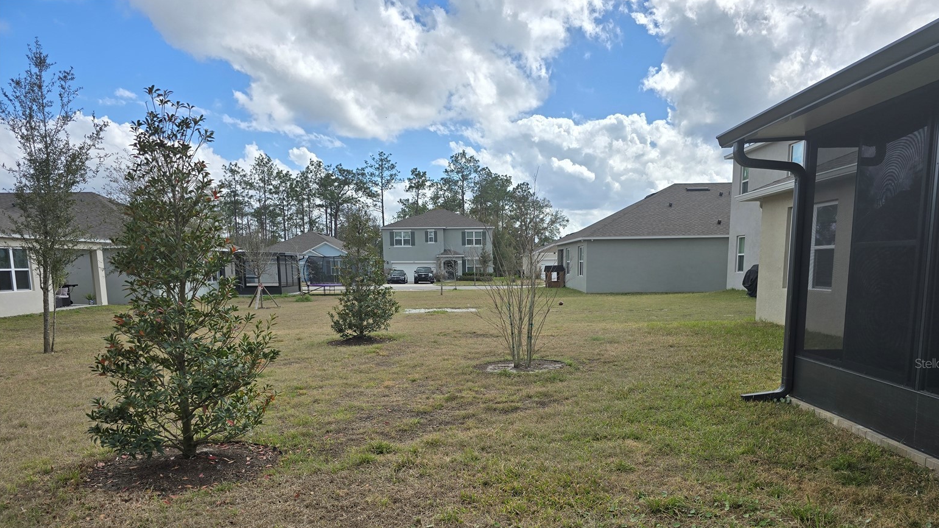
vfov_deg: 43.6
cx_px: 485
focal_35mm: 26
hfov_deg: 71.9
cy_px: 363
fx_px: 647
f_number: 1.7
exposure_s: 1/937
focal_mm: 6.3
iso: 12
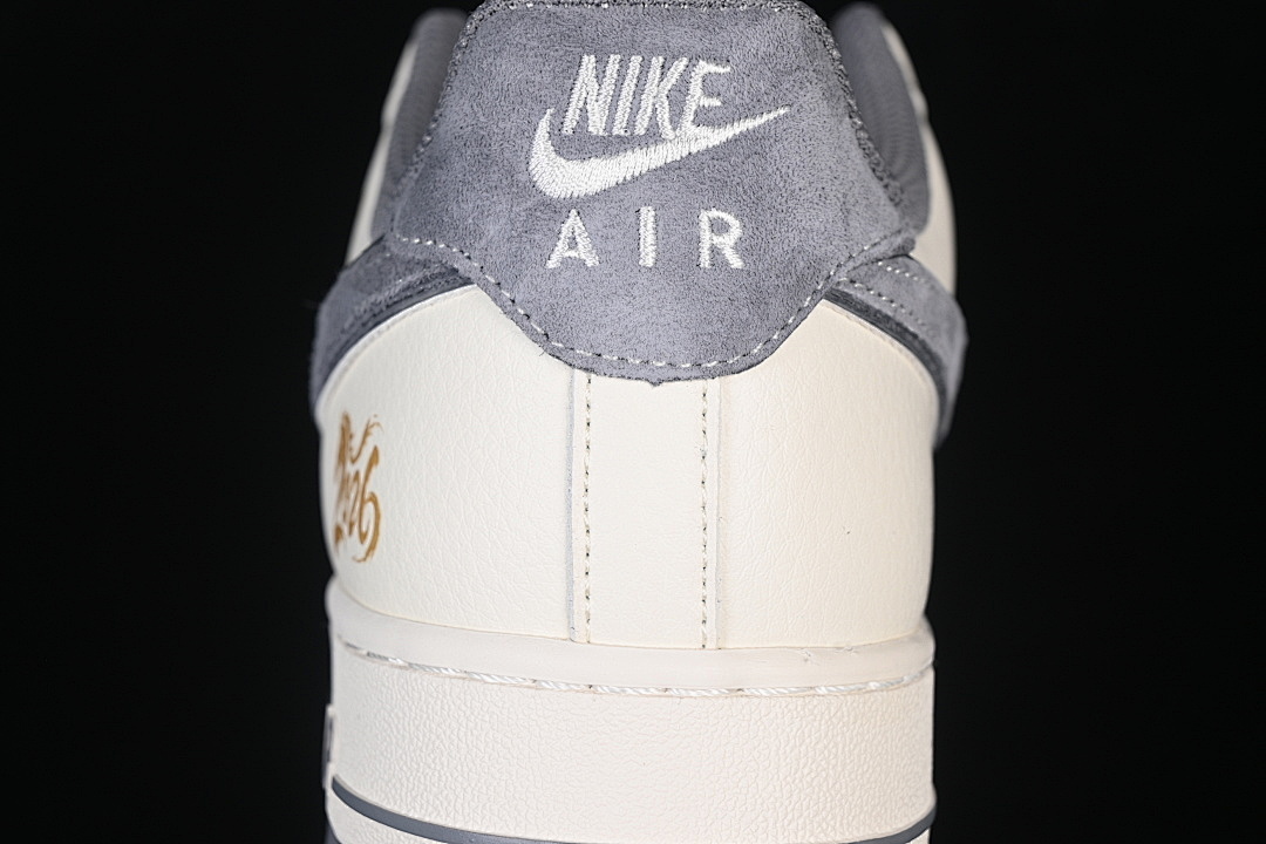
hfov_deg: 27.0
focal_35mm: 75
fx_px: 2637
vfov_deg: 18.2
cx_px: 633
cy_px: 422
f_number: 7.1
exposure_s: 1/80
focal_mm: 50
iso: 160
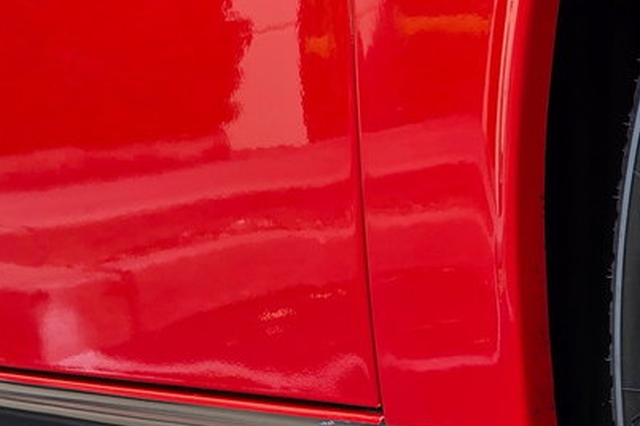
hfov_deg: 11.2
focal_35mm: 183
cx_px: 271
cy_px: 48
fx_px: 3253
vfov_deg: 7.5
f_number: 2.4
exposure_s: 1/128
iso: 50
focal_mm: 7.9
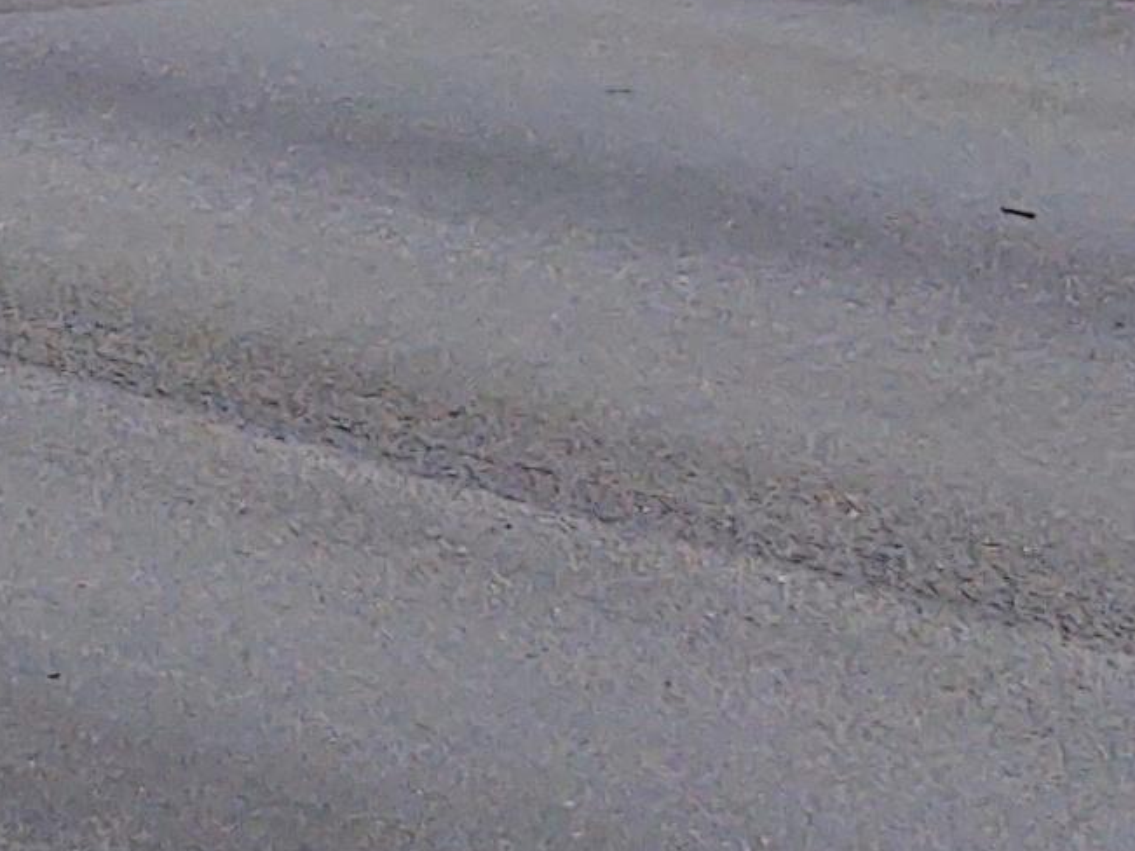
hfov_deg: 11.6
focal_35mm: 166
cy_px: -816
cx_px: -316
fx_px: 5442
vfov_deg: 8.5
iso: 100
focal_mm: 4.75
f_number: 1.7
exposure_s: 1/4524
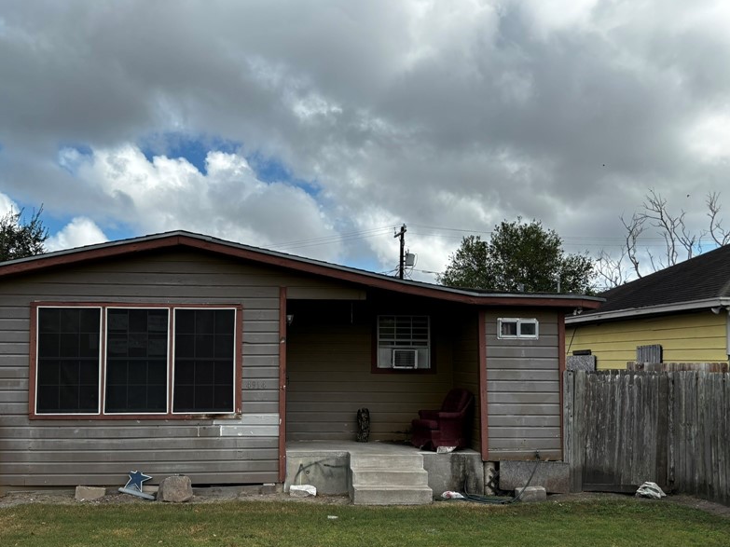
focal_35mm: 34
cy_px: 341
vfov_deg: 41.5
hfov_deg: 53.6
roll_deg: -0.4
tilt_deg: +3.3
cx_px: 297
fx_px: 717
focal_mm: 5.96
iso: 50
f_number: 1.6
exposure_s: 1/3205
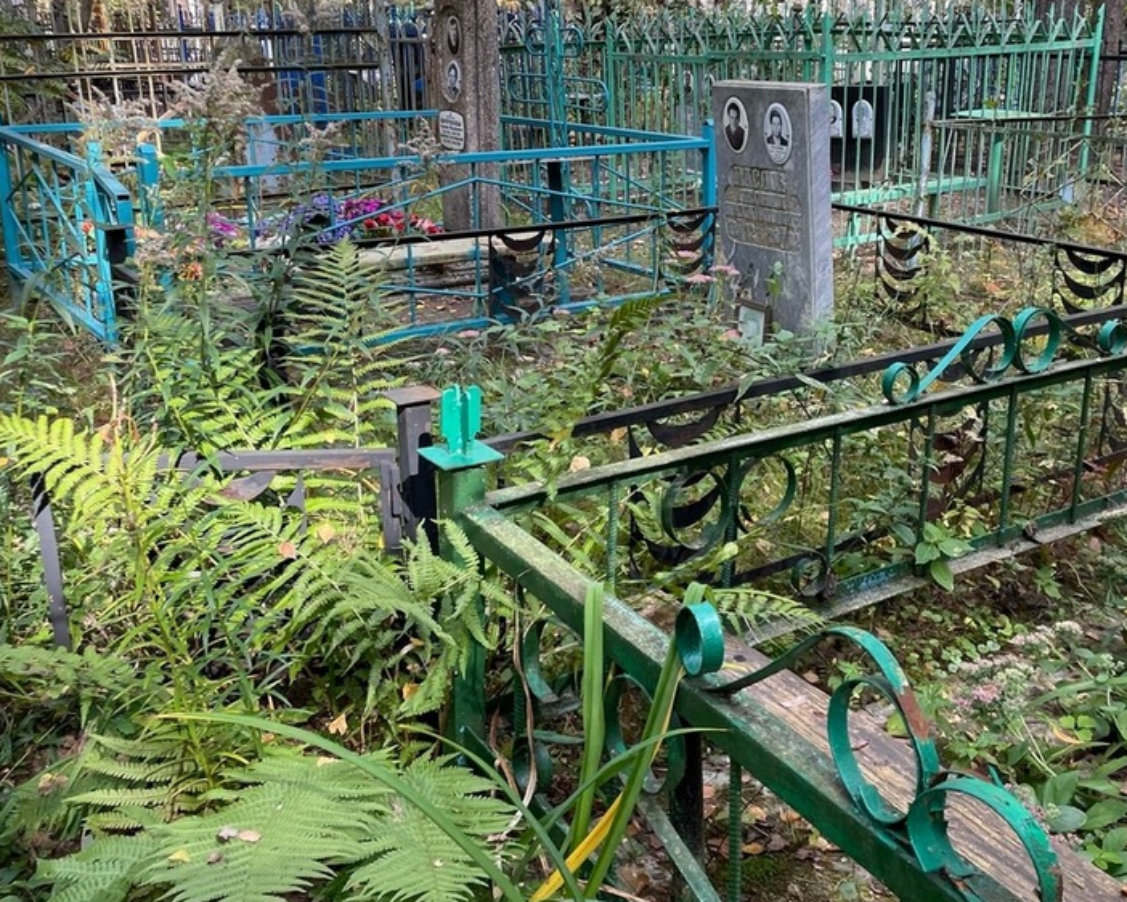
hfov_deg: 48.8
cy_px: 340
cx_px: 663
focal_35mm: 37
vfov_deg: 39.9
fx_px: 1234
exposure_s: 1/203
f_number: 1.6
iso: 32
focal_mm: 4.2
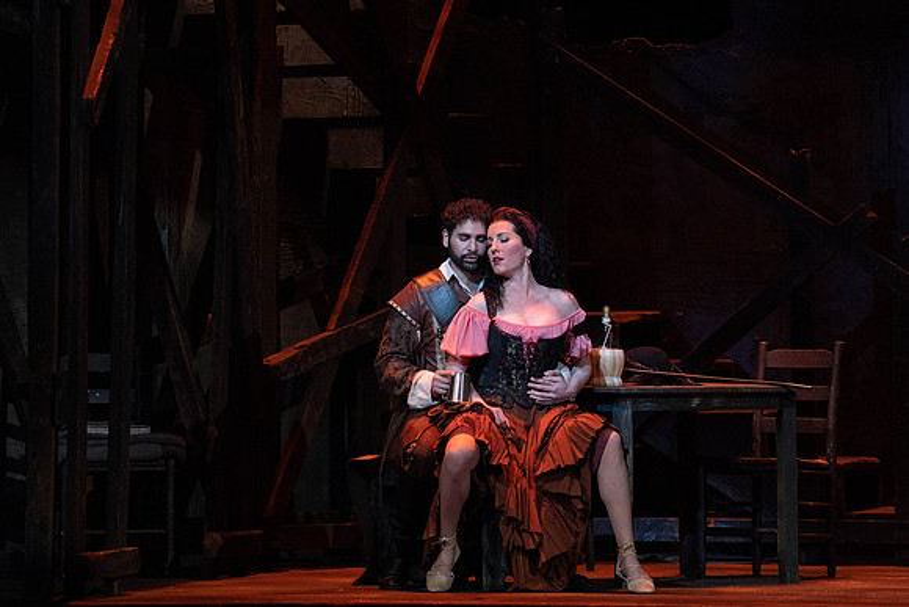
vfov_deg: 5.3
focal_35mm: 259
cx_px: 439
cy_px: 216
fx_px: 6543
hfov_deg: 7.9
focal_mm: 200
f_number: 8
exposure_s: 1/250
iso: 6400
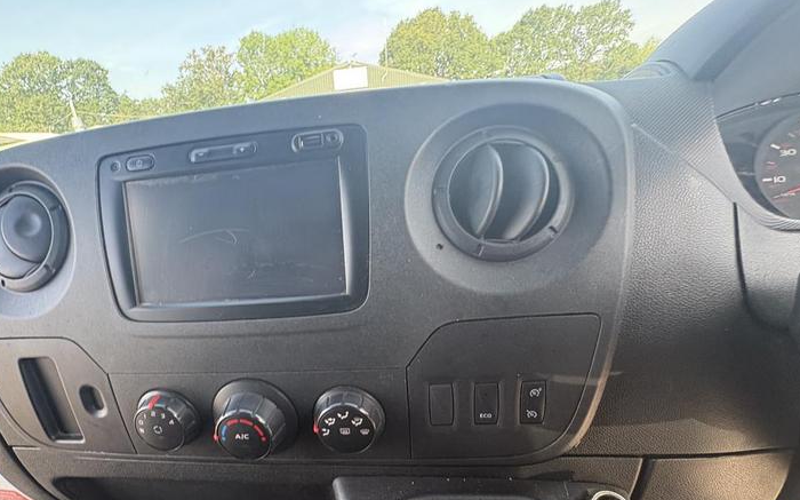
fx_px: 414
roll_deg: +0.6
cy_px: 326
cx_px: 350
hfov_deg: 87.6
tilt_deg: -27.4
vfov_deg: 60.9
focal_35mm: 19
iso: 200
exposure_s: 1/99
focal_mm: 2.22
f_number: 2.2
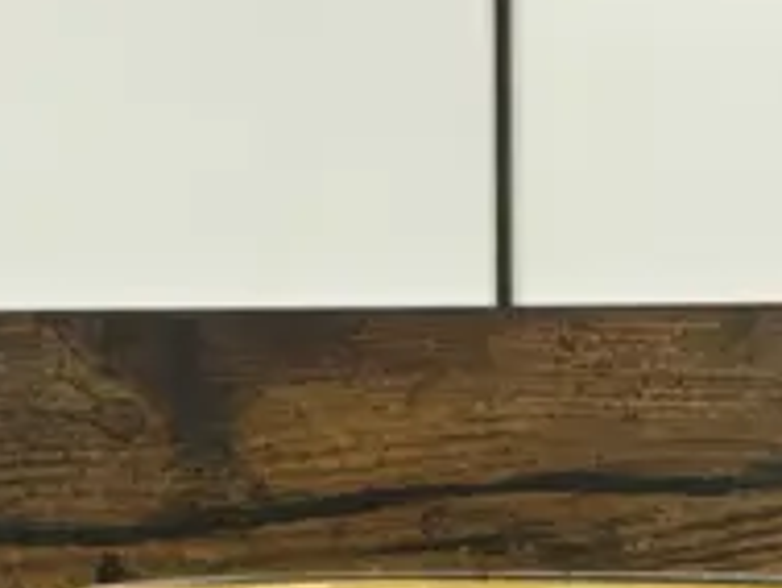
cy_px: 1097
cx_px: 455
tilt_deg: -3.0
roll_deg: -0.4
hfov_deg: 12.6
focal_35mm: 157
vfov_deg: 9.0
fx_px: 3549
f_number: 2.2
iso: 32
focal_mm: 4.15
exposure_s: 1/17
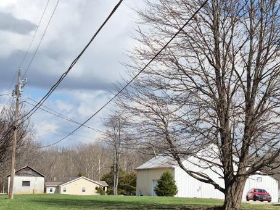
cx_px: 271
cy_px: 141
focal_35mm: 76
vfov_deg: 19.3
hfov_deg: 24.6
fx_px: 614
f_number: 1.8
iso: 25
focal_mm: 5.4
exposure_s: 1/2256
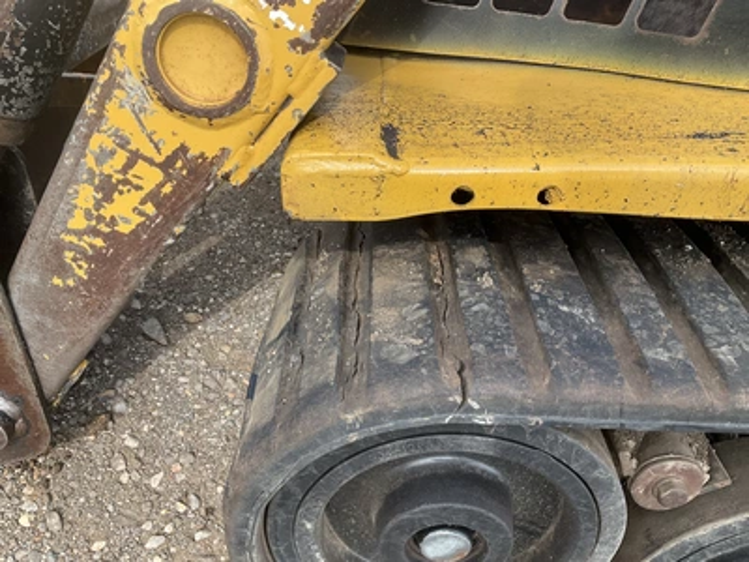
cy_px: 281
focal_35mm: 29
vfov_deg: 48.2
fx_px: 627
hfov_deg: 61.7
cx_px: 374
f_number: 1.8
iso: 25
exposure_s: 1/454
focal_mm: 3
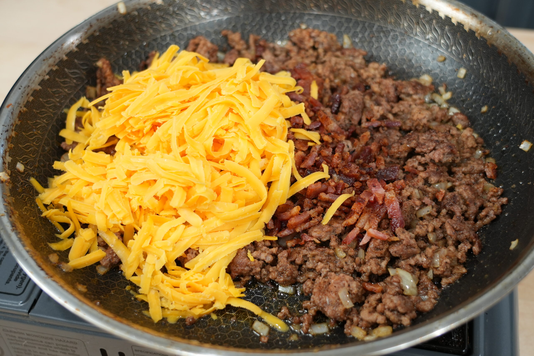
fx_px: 682
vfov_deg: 29.2
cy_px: 178
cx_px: 267
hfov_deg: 42.7
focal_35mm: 46
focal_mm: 31
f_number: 4
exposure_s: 1/125
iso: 500
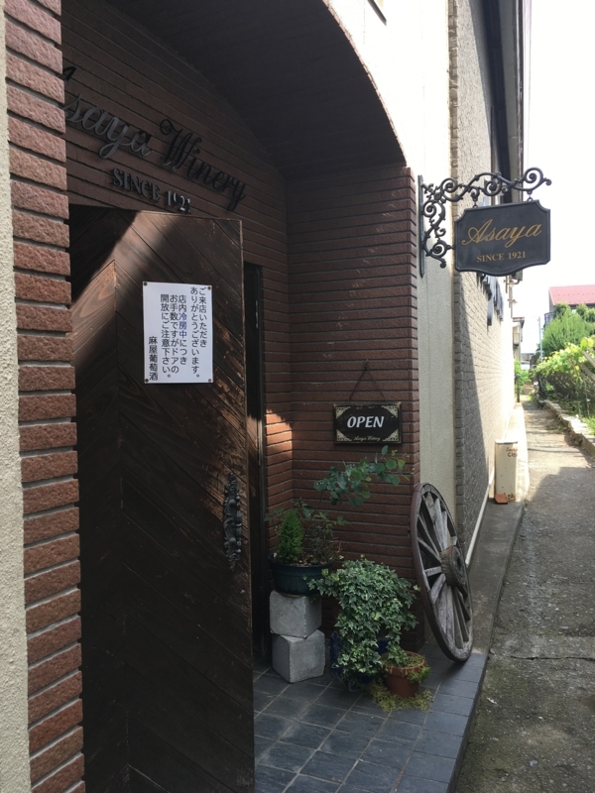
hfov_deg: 48.2
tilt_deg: -2.4
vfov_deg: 61.7
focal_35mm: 29
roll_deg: +1.3
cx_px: 298
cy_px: 396
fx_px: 665
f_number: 2.2
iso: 25
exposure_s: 1/250
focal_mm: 4.15
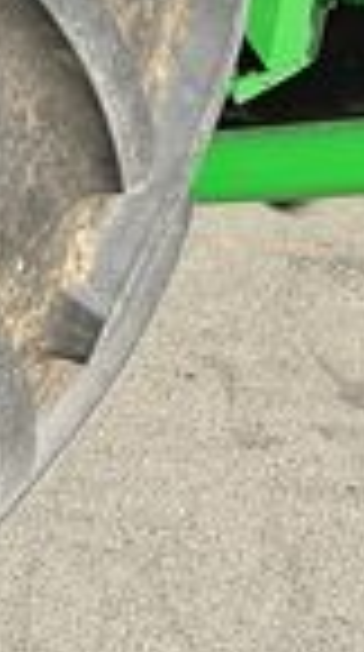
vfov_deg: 16.9
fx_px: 2070
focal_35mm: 120
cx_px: -591
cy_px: -175
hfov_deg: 8.8
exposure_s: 1/1412
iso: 16
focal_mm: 3
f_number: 1.8
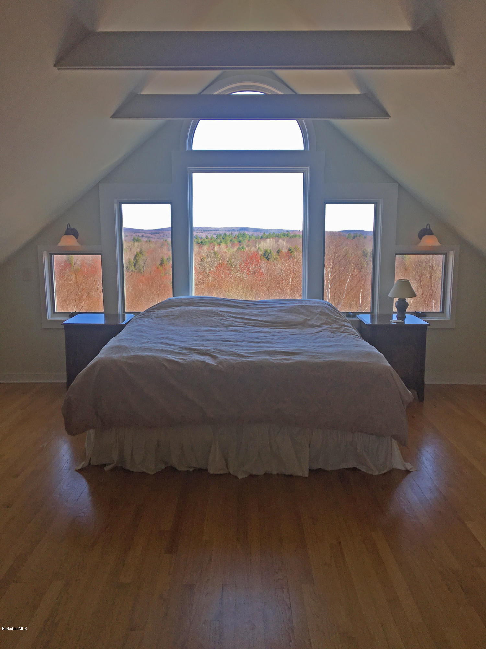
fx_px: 543
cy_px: 324
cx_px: 243
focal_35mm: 29
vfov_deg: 61.7
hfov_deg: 48.2
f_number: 2.2
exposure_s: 1/154
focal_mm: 4.15
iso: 25
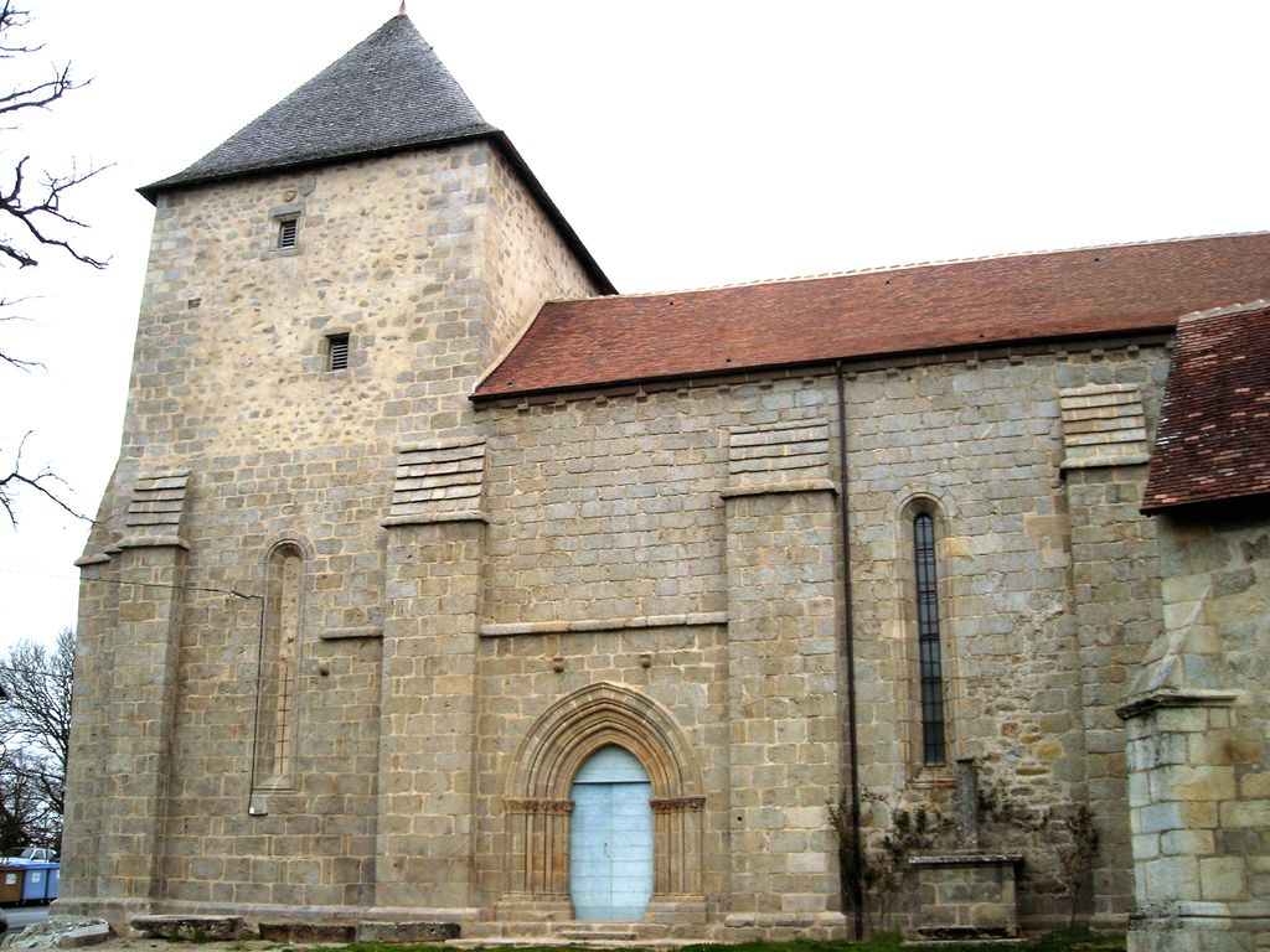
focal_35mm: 38
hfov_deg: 49.0
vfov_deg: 37.7
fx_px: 1394
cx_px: 635
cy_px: 476
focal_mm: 6.3
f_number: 3.2
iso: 50
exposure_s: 1/43
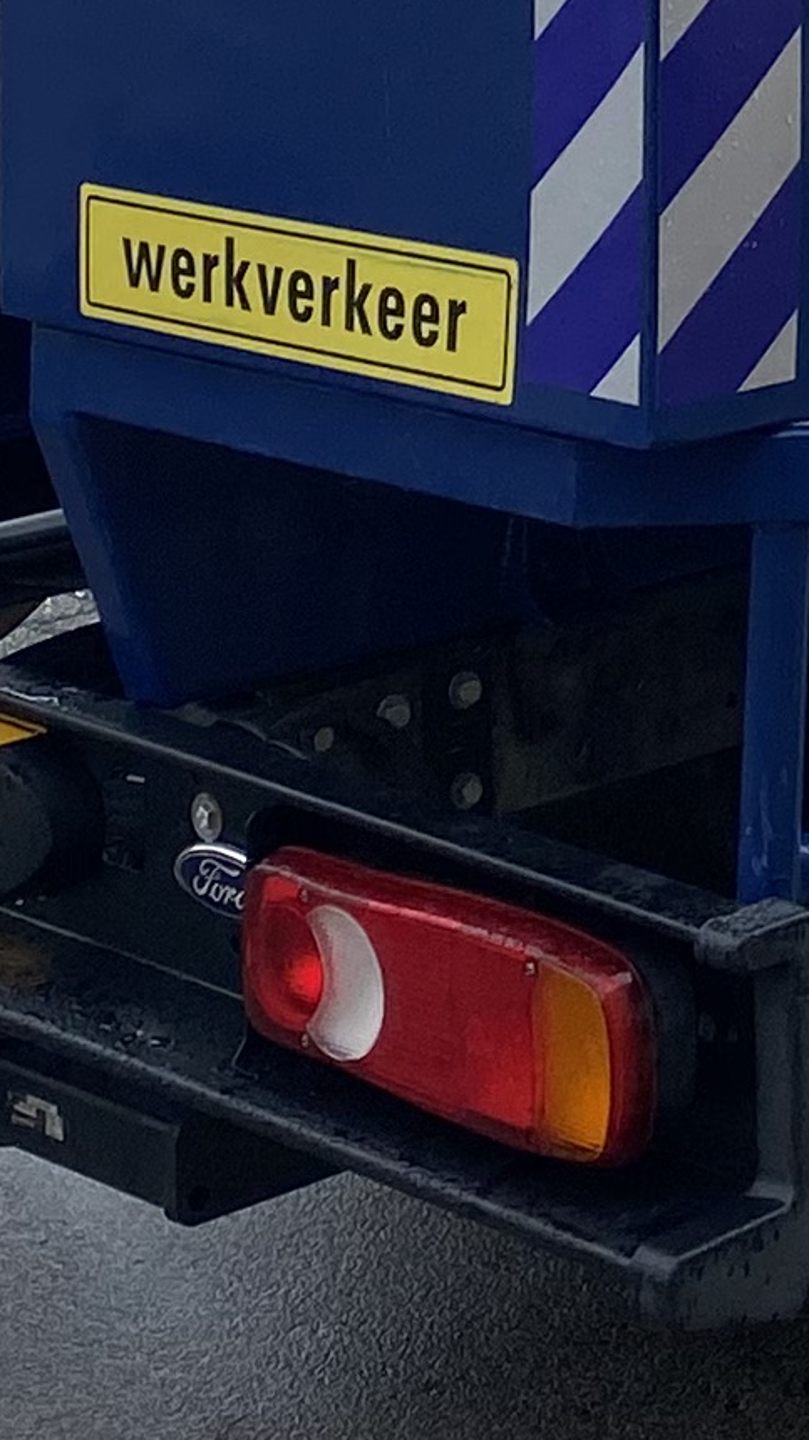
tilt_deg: -2.2
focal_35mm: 133
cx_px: 1511
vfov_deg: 15.1
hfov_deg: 8.7
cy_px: -610
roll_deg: +1.1
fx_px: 5074
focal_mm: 4.25
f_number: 1.8
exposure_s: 1/654
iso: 32
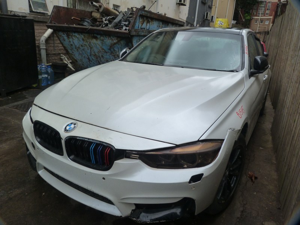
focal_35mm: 25
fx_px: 217
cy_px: 112
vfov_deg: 54.9
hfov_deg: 69.4
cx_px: 150
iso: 125
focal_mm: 4.5
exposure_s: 1/250
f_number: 4
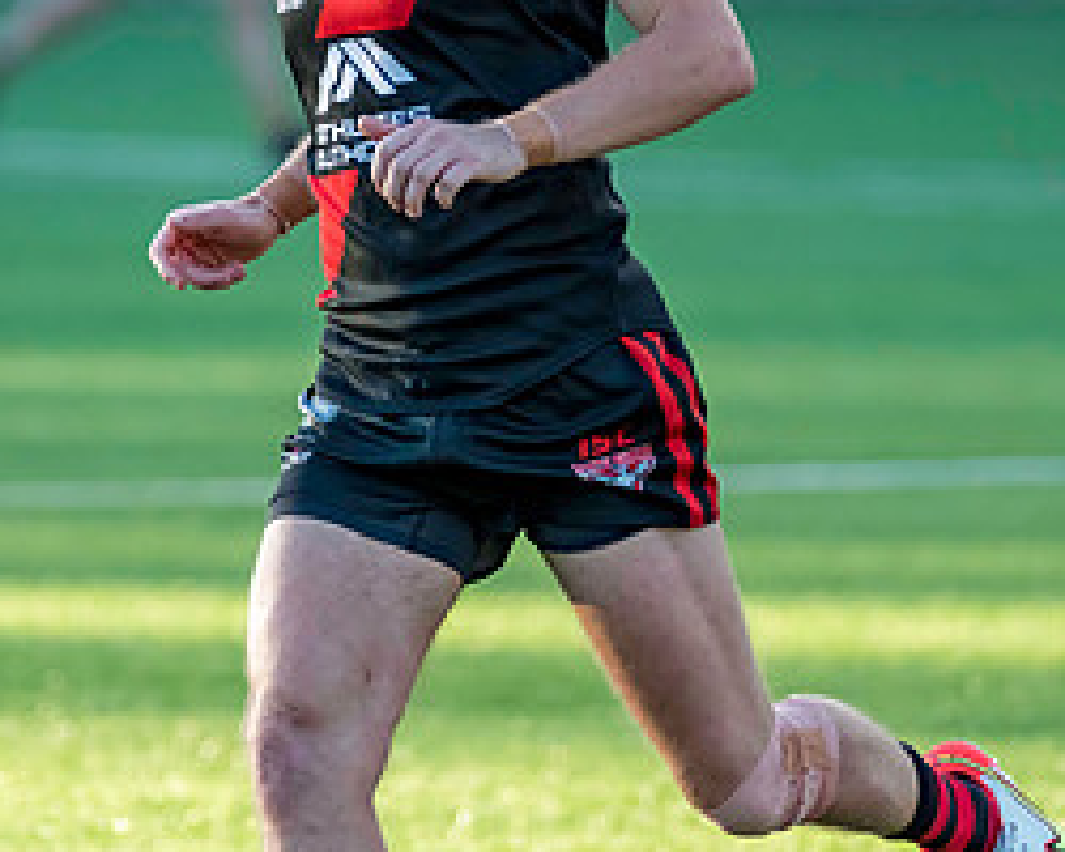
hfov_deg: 2.7
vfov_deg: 2.1
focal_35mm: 727
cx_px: 221
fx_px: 22915
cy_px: 192
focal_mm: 270
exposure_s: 1/2000
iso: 800
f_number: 4
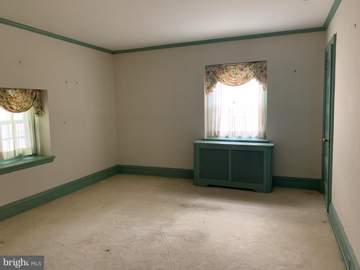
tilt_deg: -5.5
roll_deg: +1.5
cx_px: 180
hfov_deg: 67.3
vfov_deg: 53.1
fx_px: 270
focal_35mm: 26
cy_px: 135
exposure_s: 1/41
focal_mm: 4.25
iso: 400
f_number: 1.8
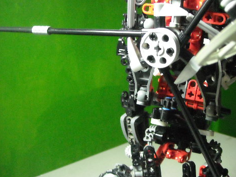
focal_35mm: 48
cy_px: 64
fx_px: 327
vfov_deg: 30.1
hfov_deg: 39.1
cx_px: 160
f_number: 2.8
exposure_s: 1/80
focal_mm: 5.7
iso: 800
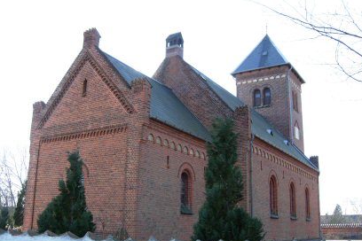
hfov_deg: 49.5
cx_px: 188
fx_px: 392
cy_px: 125
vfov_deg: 34.2
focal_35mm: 39
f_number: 3.8
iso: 50
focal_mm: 7.5
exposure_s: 1/102
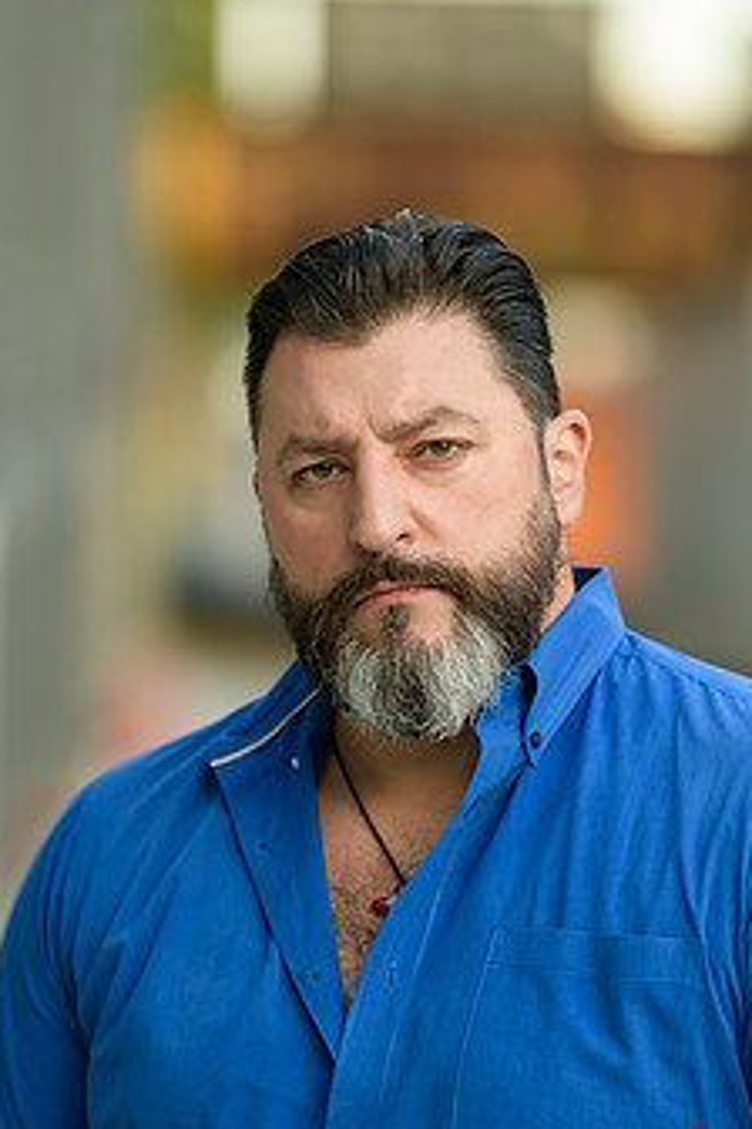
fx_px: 5671
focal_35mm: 181
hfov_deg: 7.6
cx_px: 426
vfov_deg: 11.4
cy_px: 548
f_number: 2
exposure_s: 1/250
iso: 200
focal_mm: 135
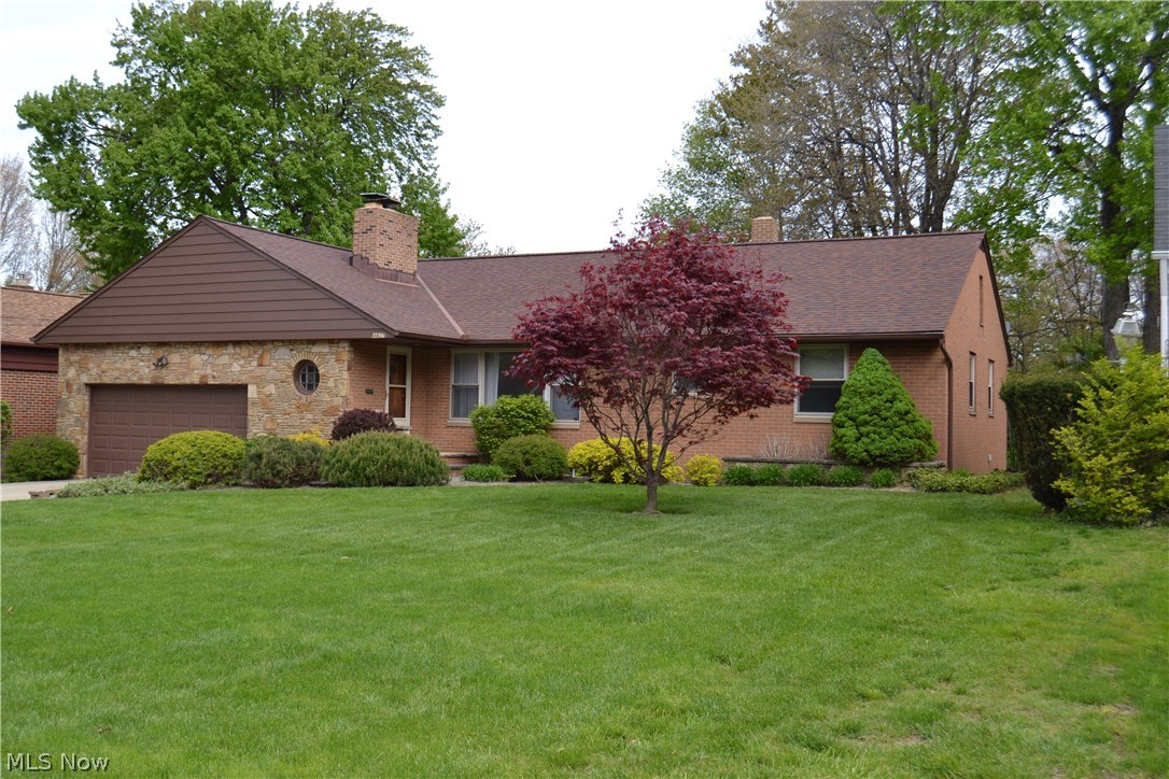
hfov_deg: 55.1
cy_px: 390
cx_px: 584
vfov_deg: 38.4
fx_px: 1120
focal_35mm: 34
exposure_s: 1/200
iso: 100
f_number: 6.3
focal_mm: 23
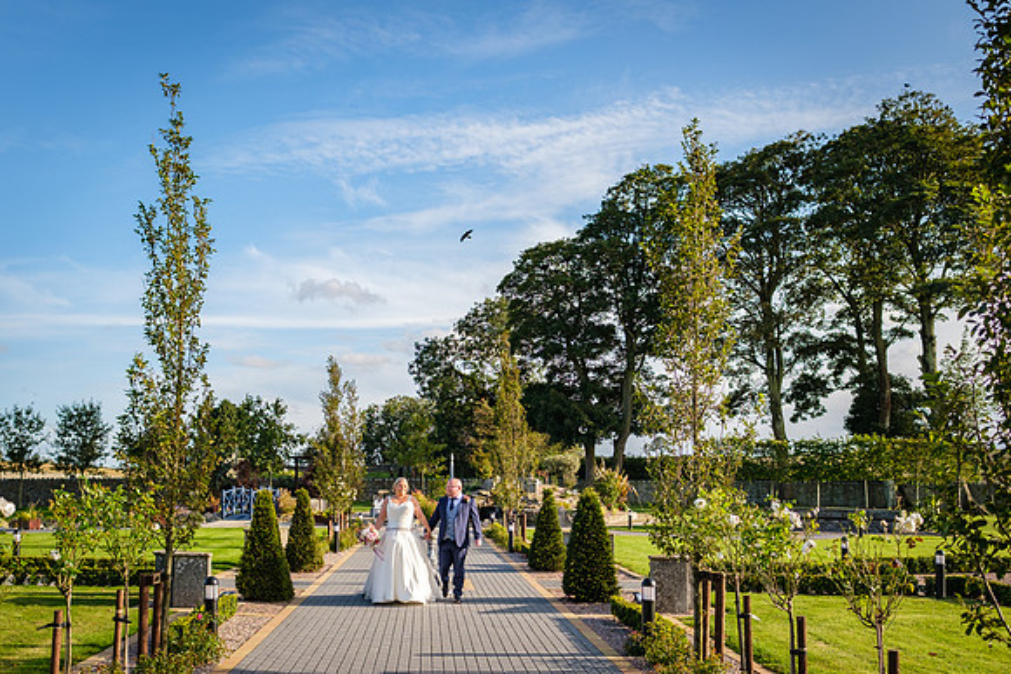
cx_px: 431
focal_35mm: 31
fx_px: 867
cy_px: 434
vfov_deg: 42.1
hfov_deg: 60.2
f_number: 2.8
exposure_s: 1/1000
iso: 200
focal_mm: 16
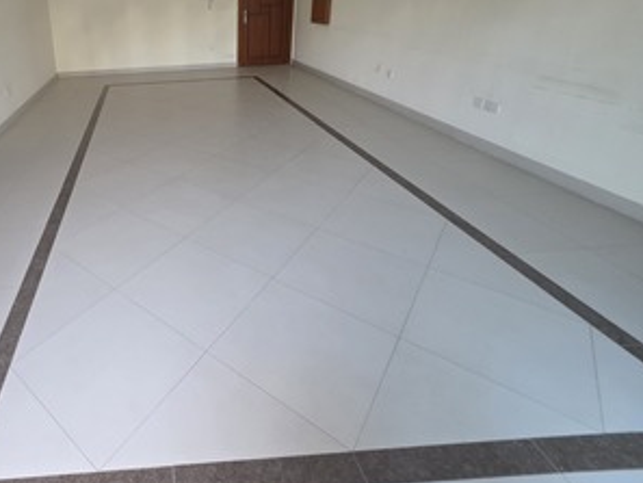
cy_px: 125
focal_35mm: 20
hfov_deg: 75.5
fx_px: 372
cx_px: 157
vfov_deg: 62.5
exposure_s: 1/60
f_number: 1.9
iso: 250
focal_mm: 2.2
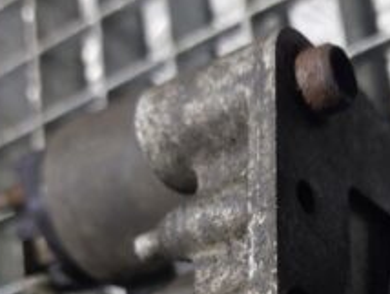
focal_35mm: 70
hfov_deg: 27.2
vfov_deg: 20.0
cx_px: 317
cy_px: 331
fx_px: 790
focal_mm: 5.23
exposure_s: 1/50
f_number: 1.8
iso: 200
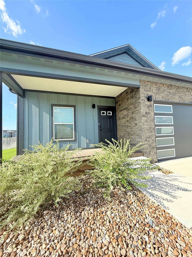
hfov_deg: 85.7
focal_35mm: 14
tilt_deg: +2.5
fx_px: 104
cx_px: 96
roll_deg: +1.9
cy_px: 128
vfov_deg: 102.1
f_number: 2.2
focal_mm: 2.22
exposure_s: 1/799
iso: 50
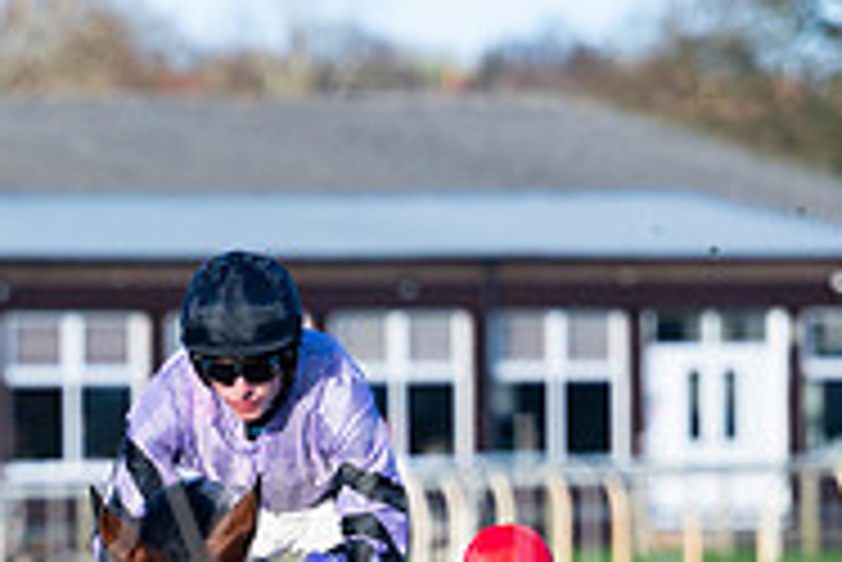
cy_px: 661
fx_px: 15823
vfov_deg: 2.0
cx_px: 186
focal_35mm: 676
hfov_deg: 3.0
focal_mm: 175
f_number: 3.5
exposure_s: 1/2500
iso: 320
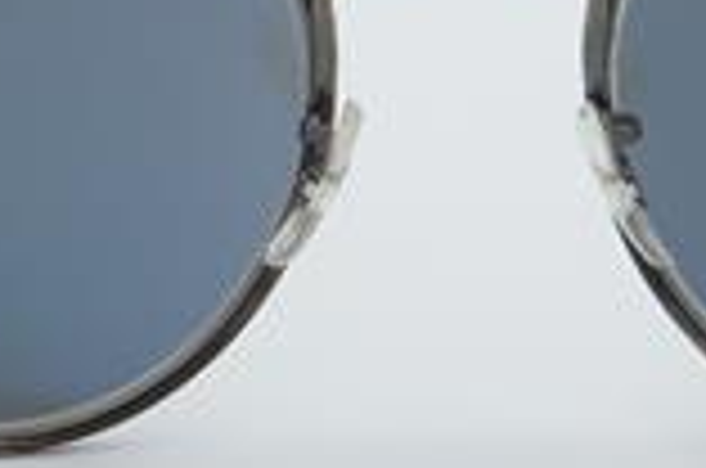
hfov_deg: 10.8
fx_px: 3738
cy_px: 117
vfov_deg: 7.2
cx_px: 468
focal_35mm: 191
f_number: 32
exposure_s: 1/4
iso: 100
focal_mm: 50
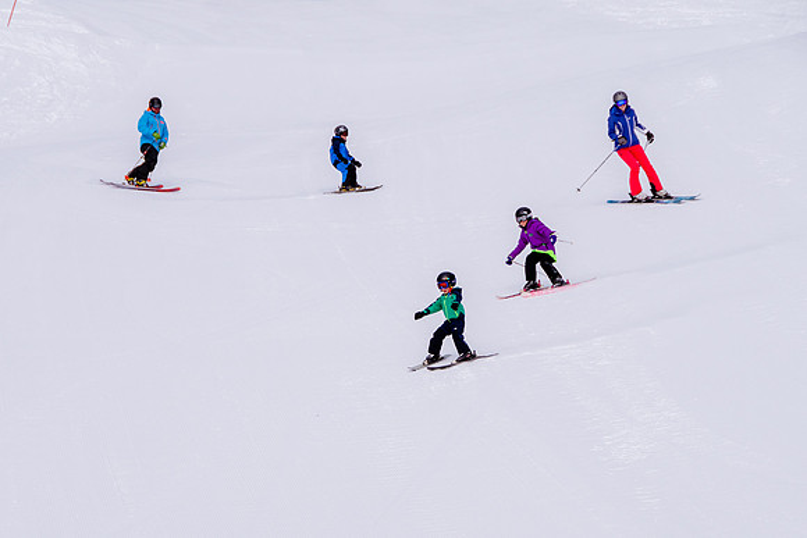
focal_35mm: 187
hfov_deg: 11.0
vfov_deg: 7.3
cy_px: 353
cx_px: 373
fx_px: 4191
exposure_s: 1/640
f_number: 7.1
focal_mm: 95
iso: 110
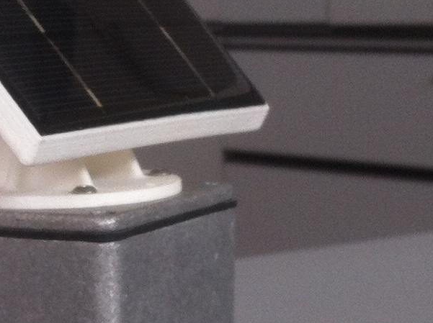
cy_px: 243
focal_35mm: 151
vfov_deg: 9.8
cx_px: 9
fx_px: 1886
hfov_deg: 12.9
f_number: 2.8
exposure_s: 1/17
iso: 80
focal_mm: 3.85
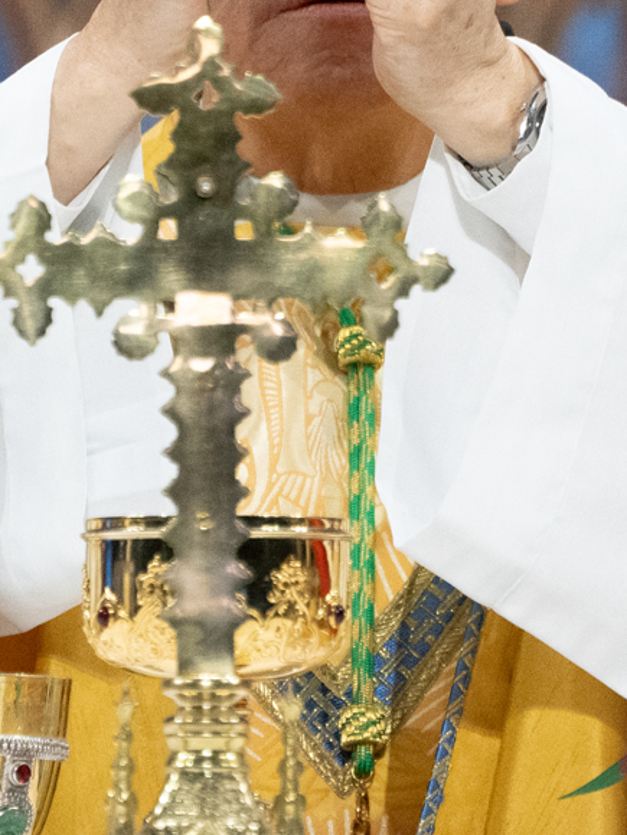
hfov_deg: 0.7
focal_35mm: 2230
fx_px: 53797
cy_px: 98
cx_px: 381
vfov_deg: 0.9
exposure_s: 1/250
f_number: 6.3
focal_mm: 560
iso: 5000
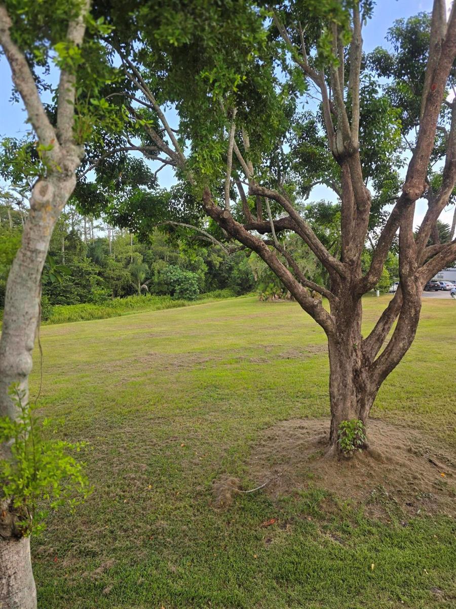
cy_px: 304
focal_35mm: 23
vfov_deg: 73.9
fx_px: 404
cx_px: 228
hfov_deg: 58.9
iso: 25
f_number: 1.7
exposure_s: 1/359
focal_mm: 6.3
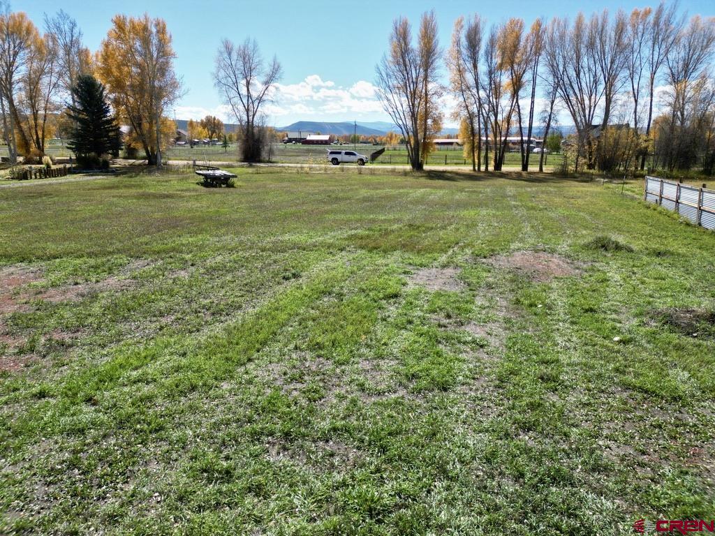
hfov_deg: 71.6
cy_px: 268
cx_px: 358
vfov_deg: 56.8
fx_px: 496
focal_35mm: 24
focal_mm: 6.72
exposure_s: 1/2500
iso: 140
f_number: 1.7
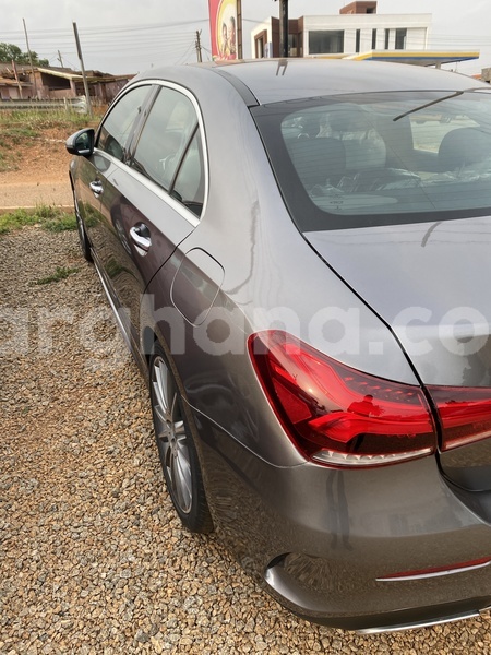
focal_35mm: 26
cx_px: 246
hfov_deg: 53.1
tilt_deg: -20.5
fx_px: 492
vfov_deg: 67.3
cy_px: 328
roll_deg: +4.1
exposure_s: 1/436
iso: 32
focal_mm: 4.25
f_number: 1.8
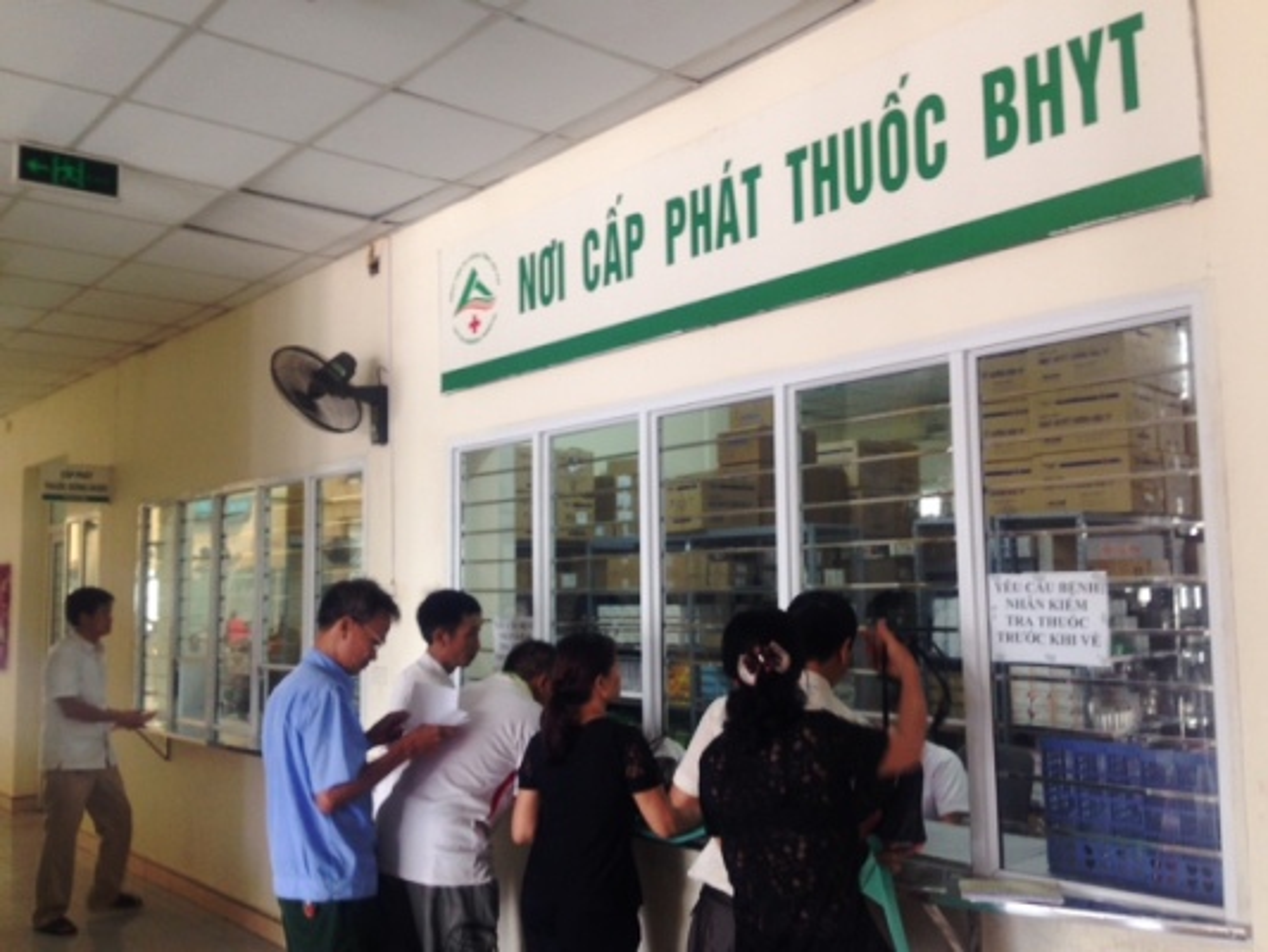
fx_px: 1209
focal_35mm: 33
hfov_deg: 55.3
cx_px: 634
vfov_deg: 43.0
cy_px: 476
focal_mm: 4.12
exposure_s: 1/20
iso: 50
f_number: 2.4
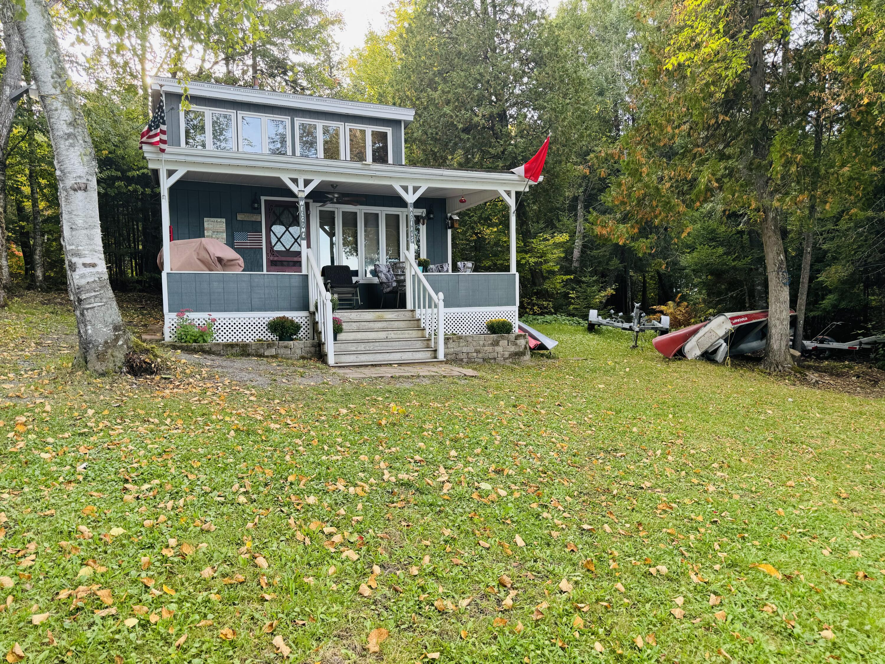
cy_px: 332
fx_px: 614
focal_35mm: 24
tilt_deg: -2.9
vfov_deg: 56.8
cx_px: 442
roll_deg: +1.8
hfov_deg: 71.6
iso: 64
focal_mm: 6.76
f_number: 1.78
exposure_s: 1/136
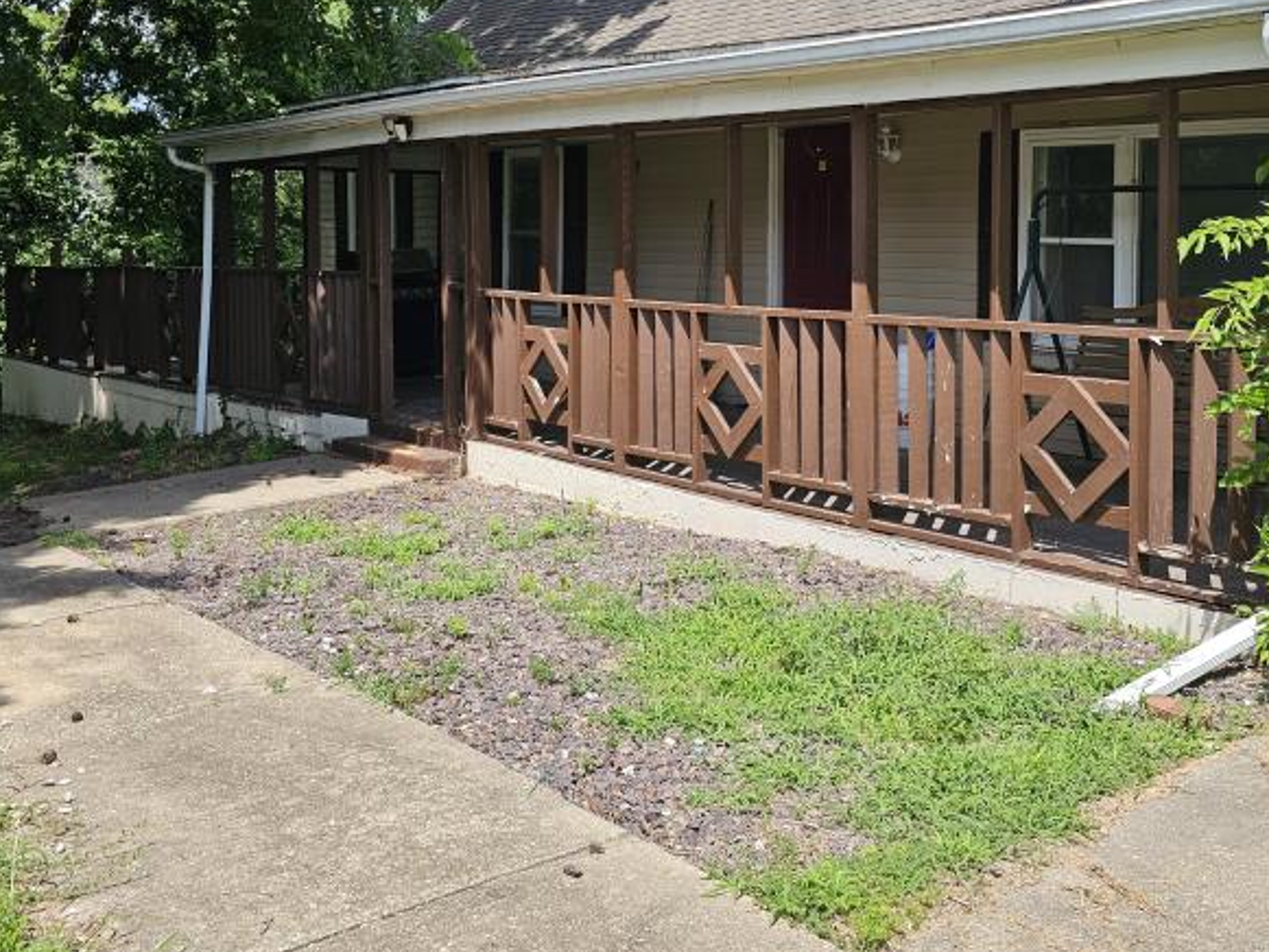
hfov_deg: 48.8
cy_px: 269
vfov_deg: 37.0
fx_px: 1393
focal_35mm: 38
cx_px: 727
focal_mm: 6.3
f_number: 1.7
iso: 10
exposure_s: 1/487
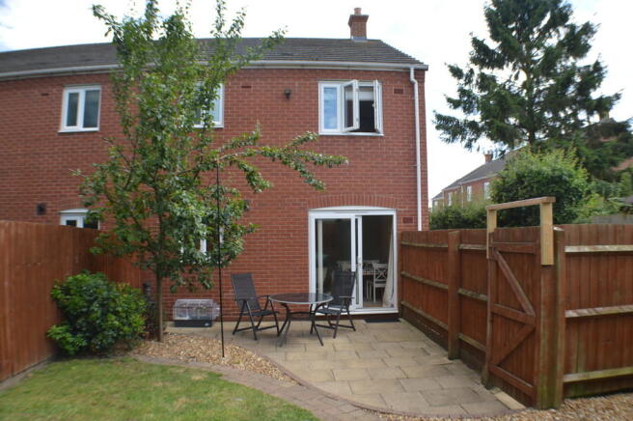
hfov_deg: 62.0
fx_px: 527
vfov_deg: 43.5
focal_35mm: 30
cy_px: 210
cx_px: 316
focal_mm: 20
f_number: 5.6
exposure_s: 1/125
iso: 100
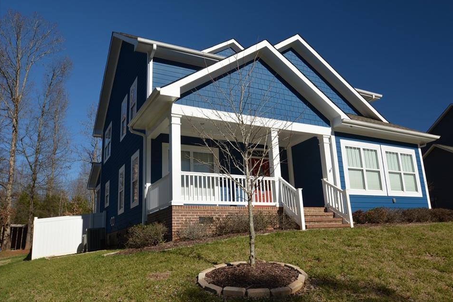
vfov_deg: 47.1
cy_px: 152
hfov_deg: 66.3
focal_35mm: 28
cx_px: 243
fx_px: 347
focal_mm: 17
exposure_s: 1/250
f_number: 8
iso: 125
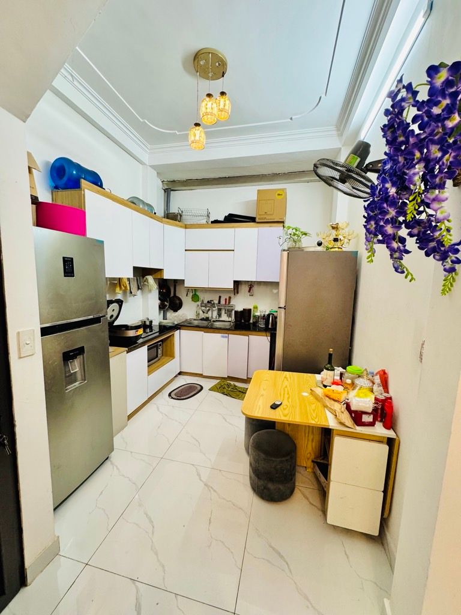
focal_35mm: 14
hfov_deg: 85.7
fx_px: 249
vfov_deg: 102.1
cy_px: 308
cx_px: 230
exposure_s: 1/100
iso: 200
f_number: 2.2
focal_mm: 2.22
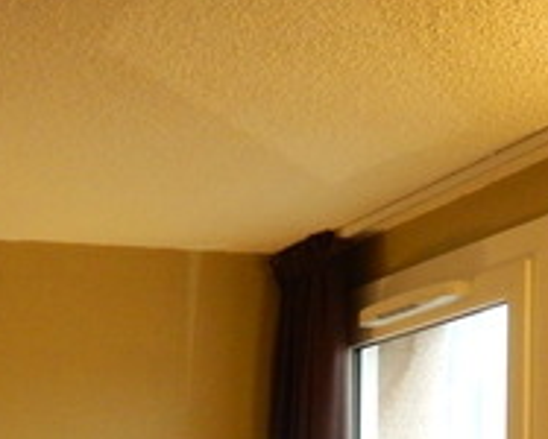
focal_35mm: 96
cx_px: 6
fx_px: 1559
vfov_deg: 14.7
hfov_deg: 19.4
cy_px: 694
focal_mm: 4
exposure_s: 1/20
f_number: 3
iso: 400
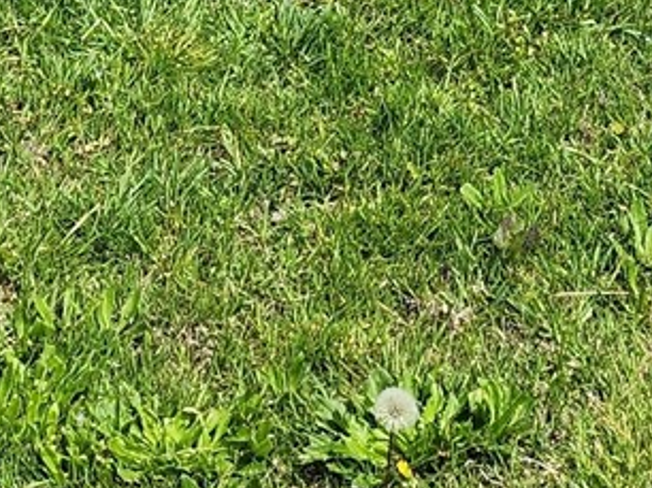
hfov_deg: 12.8
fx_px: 2898
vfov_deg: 8.5
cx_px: 552
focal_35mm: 154
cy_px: -837
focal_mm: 6.4
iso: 12
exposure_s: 1/1269
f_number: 1.8
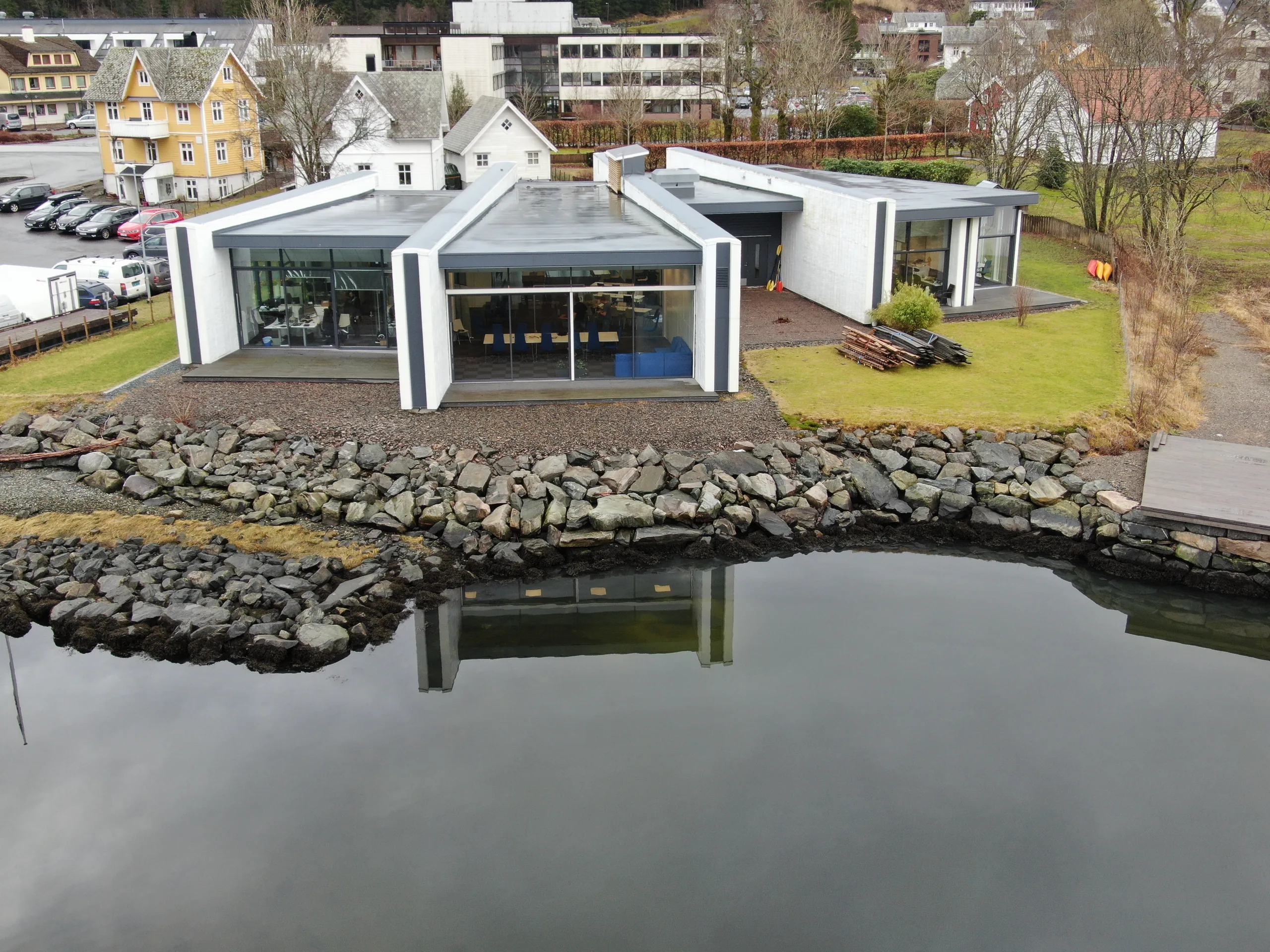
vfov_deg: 39.7
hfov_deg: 51.4
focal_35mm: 36
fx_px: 1321
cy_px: 476
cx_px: 635
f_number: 3.3
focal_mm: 6.21
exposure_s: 1/80
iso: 100
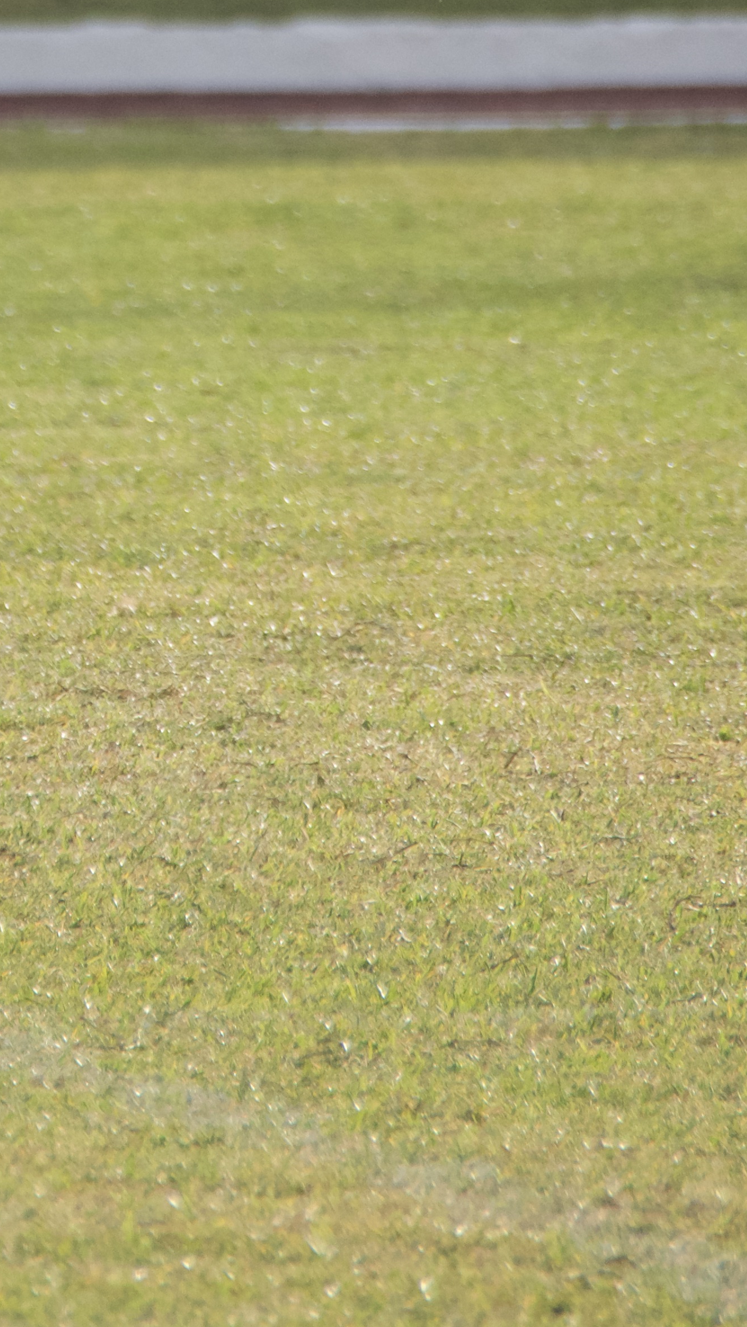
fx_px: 42251
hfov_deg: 1.0
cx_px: -142
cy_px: -40
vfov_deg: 1.8
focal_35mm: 1200
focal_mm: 300
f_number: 5.6
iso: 400
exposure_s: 1/1000
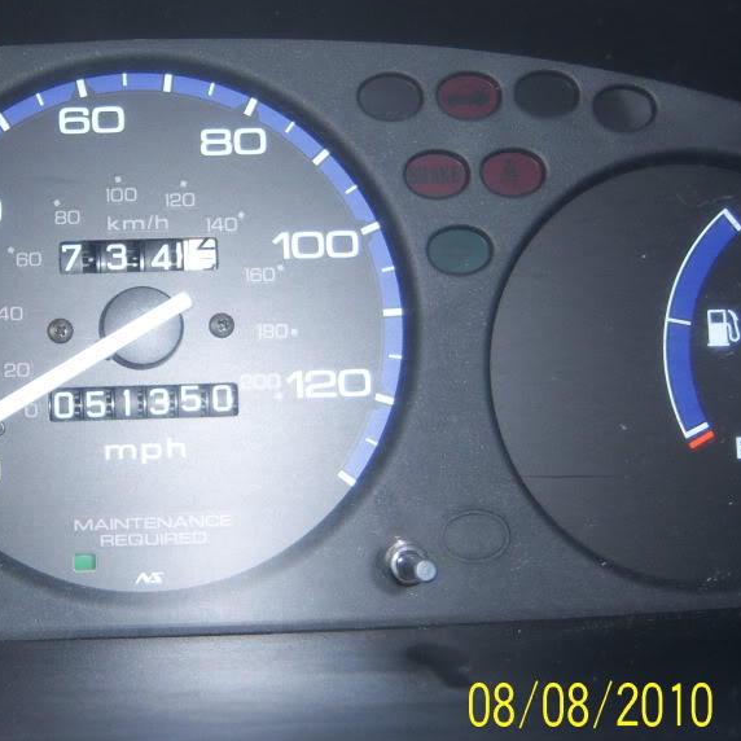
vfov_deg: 30.0
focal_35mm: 57
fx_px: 1380
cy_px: 319
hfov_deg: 29.2
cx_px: 117
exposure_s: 1/60
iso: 80
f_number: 2.8
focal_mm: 7.5
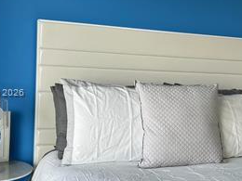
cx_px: 195
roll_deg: -3.7
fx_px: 412
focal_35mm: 59
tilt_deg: -6.7
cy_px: 93
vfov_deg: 24.8
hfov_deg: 31.8
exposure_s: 1/133
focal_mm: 6.86
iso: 64
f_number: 1.78
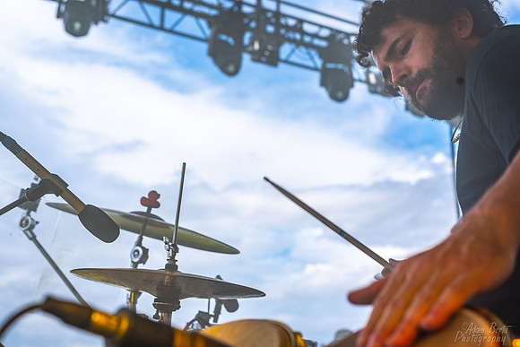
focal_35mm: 50
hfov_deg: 39.6
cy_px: 174
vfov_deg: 27.0
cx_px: 260
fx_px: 722
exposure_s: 1/320
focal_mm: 50
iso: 100
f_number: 5
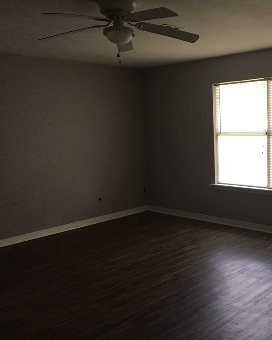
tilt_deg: -7.1
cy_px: 170
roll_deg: +2.2
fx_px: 383
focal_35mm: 38
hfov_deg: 37.4
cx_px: 226
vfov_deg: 47.9
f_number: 2.2
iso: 40
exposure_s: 1/30
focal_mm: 4.15
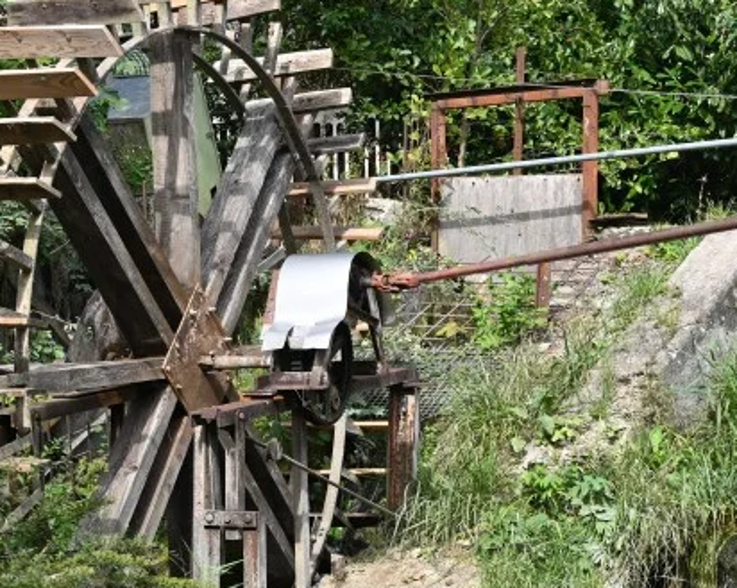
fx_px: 2092
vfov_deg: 16.0
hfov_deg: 20.0
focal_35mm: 96
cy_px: 411
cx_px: 410
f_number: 5.6
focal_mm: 39
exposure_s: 1/250
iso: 140
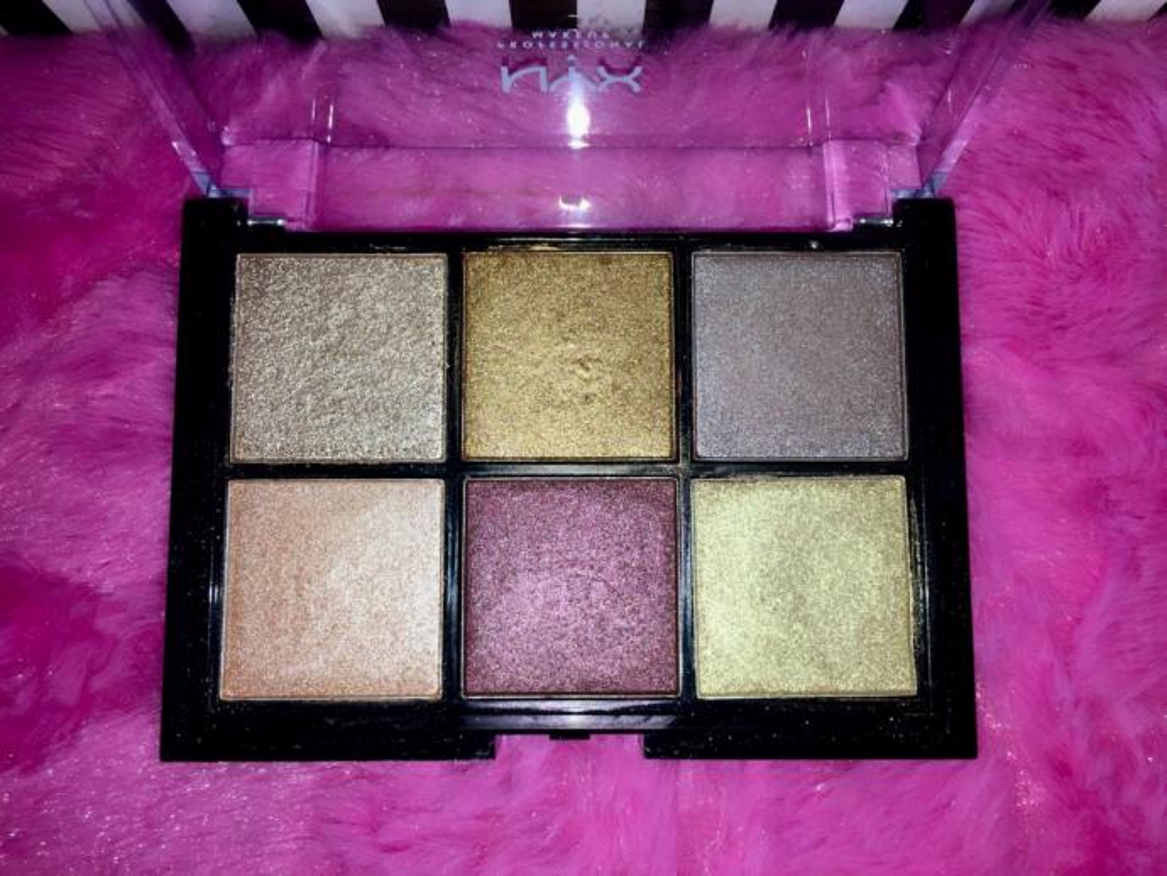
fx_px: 978
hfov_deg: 61.6
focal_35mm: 29
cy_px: 438
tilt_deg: -85.9
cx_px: 584
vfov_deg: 48.3
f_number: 2.2
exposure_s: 1/50
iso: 40
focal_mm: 4.15
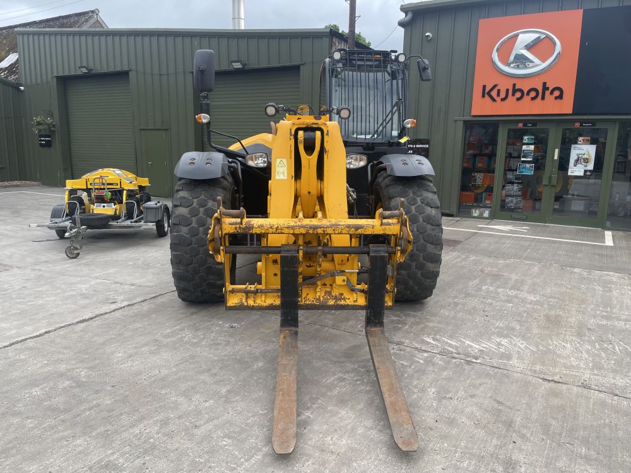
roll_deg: -2.2
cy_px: 236
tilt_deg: -5.1
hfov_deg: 67.3
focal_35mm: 26
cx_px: 316
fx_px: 474
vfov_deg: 53.1
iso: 32
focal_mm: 4.2
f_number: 1.6
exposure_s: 1/1247
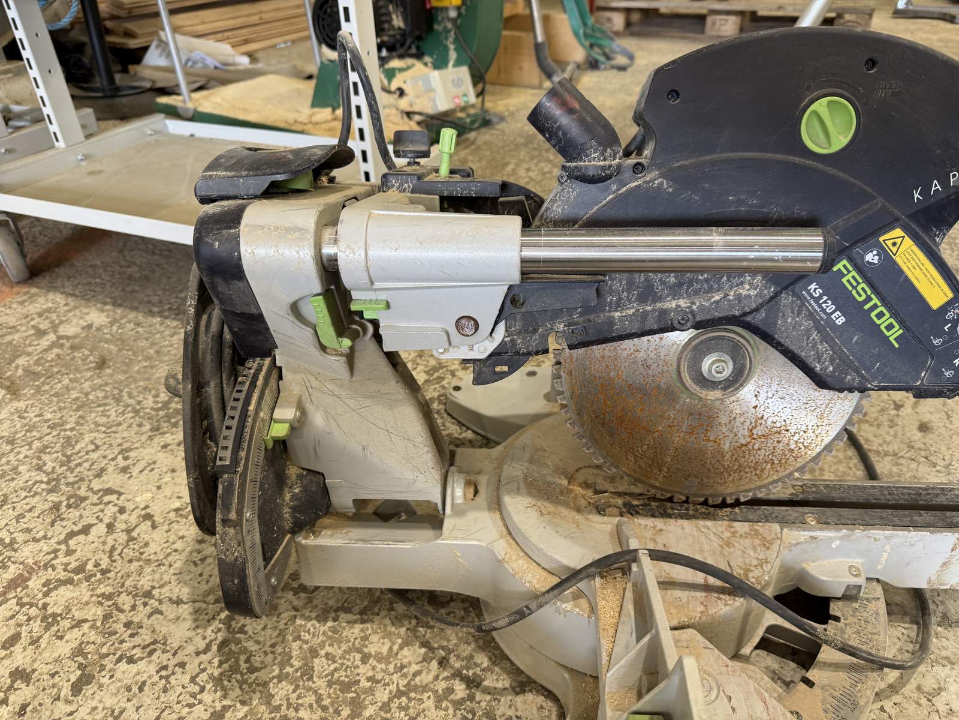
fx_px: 665
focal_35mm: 24
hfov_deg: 71.6
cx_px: 480
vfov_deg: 56.8
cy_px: 360
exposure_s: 1/121
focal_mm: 6.76
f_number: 1.78
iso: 160
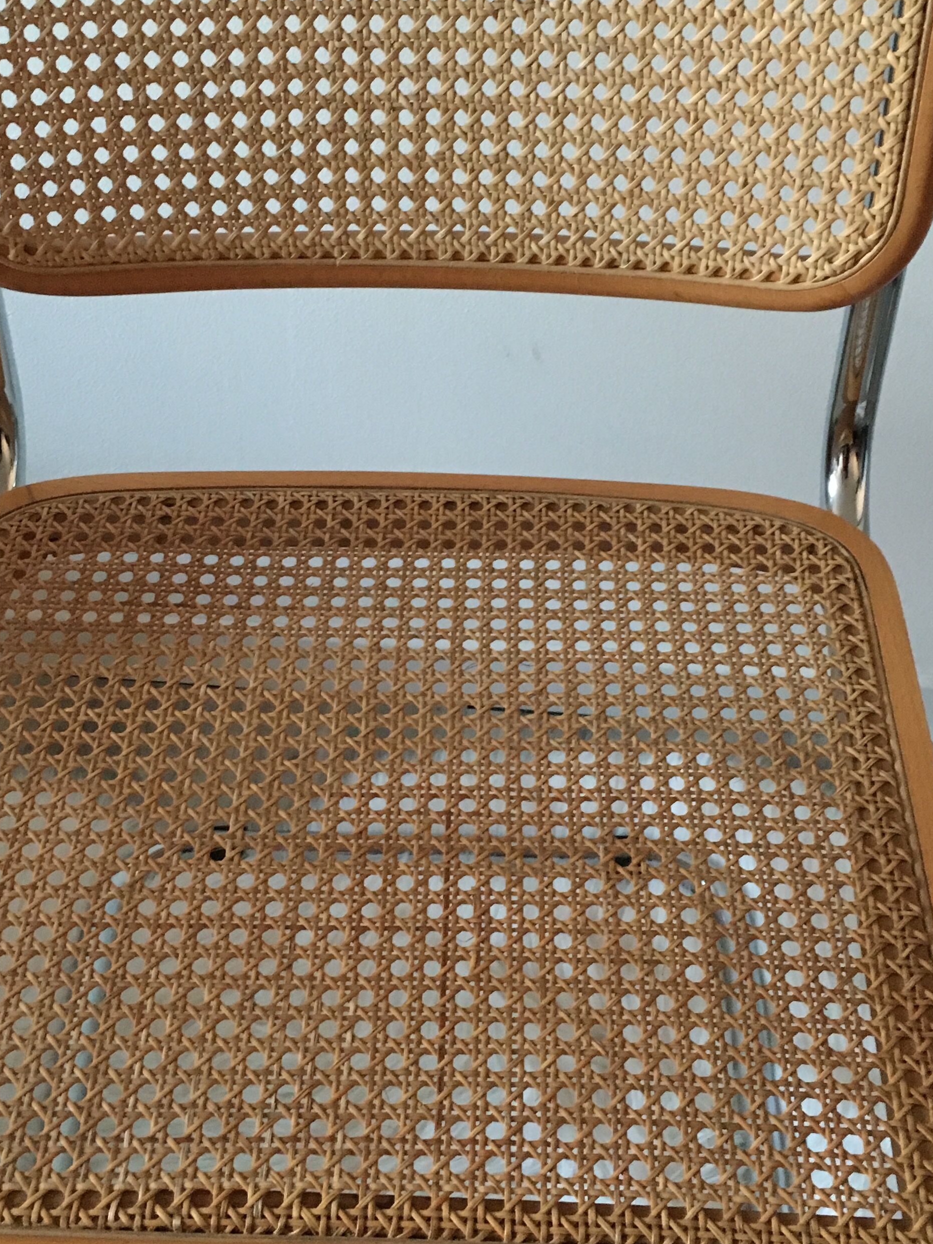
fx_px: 1689
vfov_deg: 40.4
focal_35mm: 47
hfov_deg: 30.9
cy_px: 570
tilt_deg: -42.6
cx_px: 444
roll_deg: -1.1
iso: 400
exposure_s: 1/17
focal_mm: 4.15
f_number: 2.2
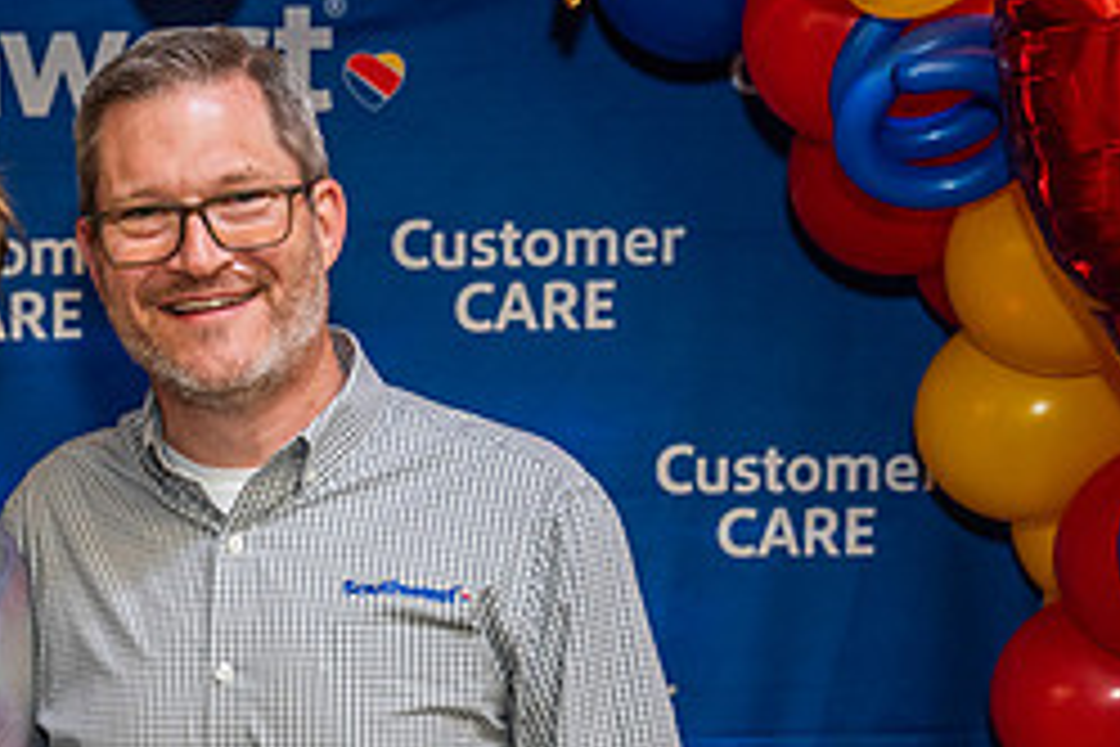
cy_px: 665
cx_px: -19
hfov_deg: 20.7
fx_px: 2955
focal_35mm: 95
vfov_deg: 14.3
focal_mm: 39
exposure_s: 1/160
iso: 1250
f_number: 4
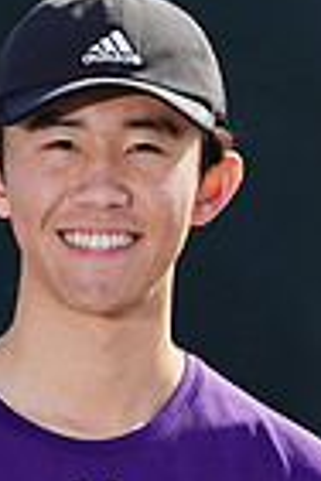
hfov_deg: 1.3
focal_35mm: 1068
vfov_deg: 1.9
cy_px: 665
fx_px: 14283
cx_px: 210
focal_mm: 259
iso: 100
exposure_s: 1/250
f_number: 8
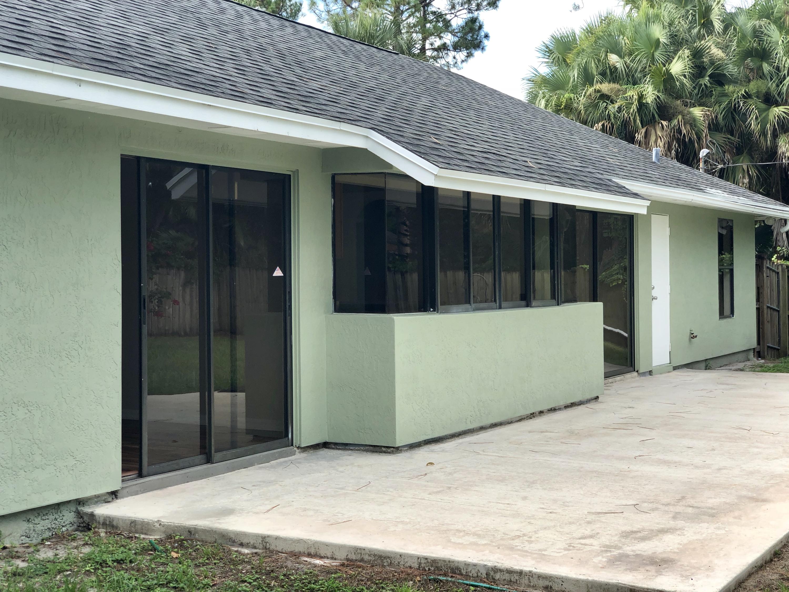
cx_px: 394
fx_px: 1185
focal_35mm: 52
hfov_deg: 36.8
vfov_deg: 28.0
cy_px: 296
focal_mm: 6
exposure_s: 1/250
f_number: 2.4
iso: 16
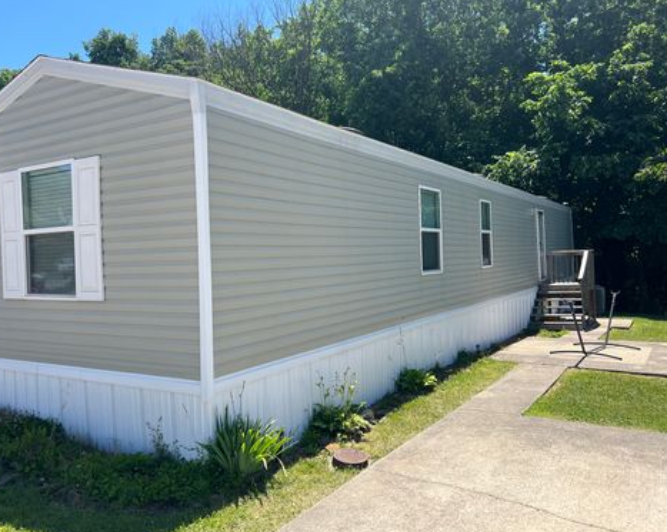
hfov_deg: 60.3
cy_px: 255
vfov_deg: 49.9
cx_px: 295
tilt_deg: +0.3
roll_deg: +2.6
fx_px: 572
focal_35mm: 29
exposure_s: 1/2513
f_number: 1.5
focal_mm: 5.7
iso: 50
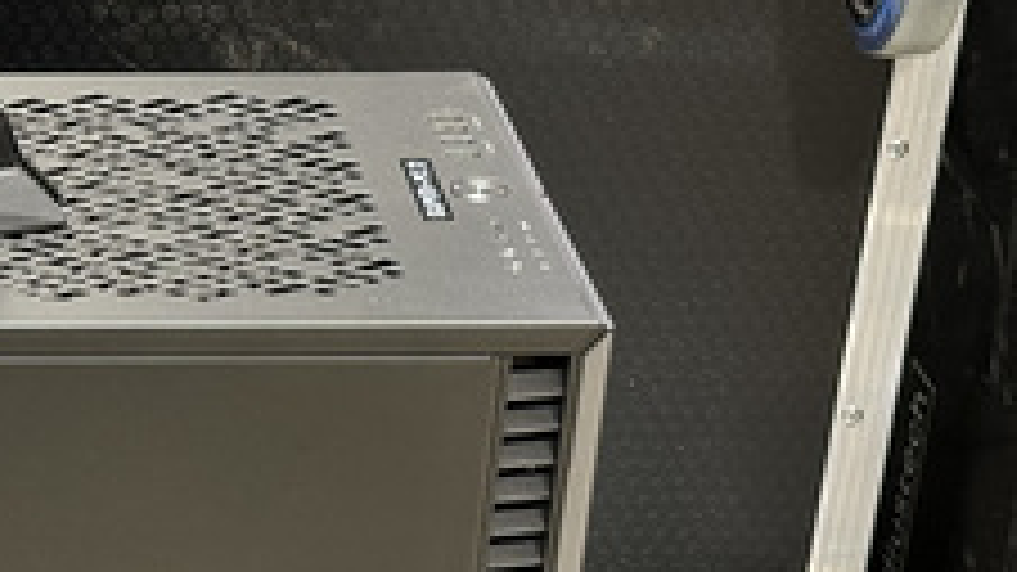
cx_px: -261
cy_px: 558
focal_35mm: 139
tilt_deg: -29.0
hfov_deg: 14.8
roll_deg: -0.4
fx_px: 3747
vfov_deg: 8.7
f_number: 1.78
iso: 320
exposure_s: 1/33
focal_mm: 6.86
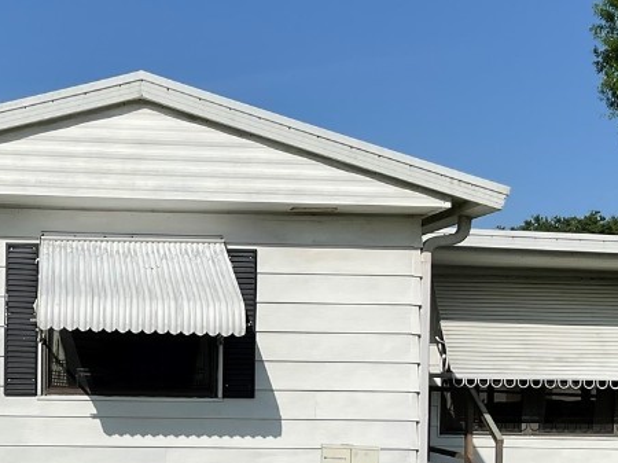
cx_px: 163
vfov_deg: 21.8
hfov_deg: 29.0
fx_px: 1178
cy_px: 396
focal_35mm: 66
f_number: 1.8
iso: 16
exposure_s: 1/5263
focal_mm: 3
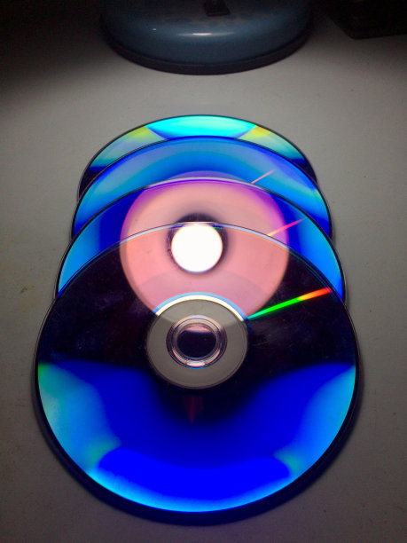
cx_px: 204
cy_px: 272
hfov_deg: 48.2
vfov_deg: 61.7
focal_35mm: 29
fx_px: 455
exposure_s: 1/586
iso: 32
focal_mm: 4.15
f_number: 2.2
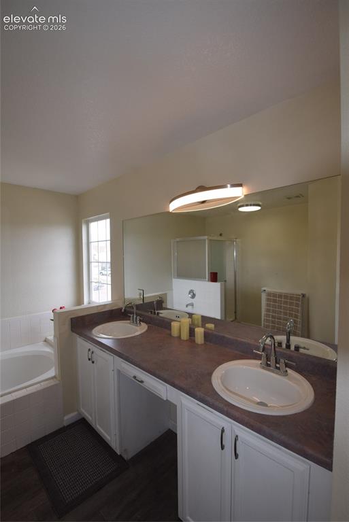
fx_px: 218
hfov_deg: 77.4
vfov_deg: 100.4
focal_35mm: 15
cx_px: 174
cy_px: 261
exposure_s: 1/125
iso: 360
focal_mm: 10
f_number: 5.6
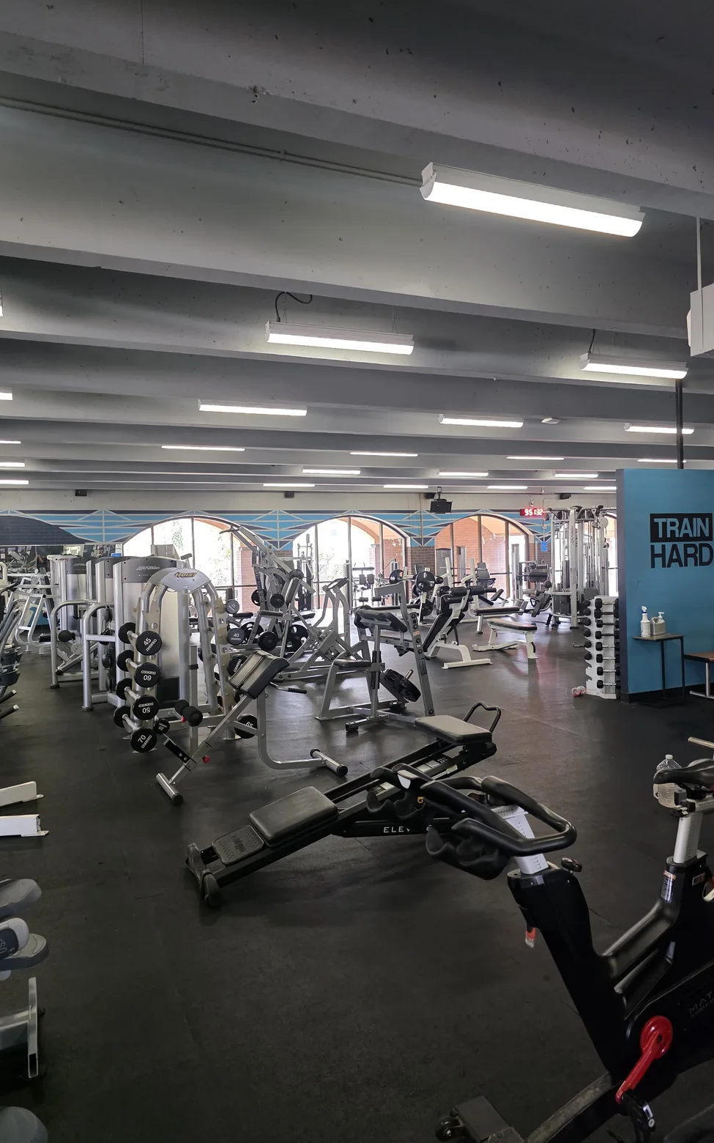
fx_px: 778
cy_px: 564
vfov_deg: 72.5
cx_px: 417
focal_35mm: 25
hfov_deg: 49.1
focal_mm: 6.3
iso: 800
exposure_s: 1/120
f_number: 1.7
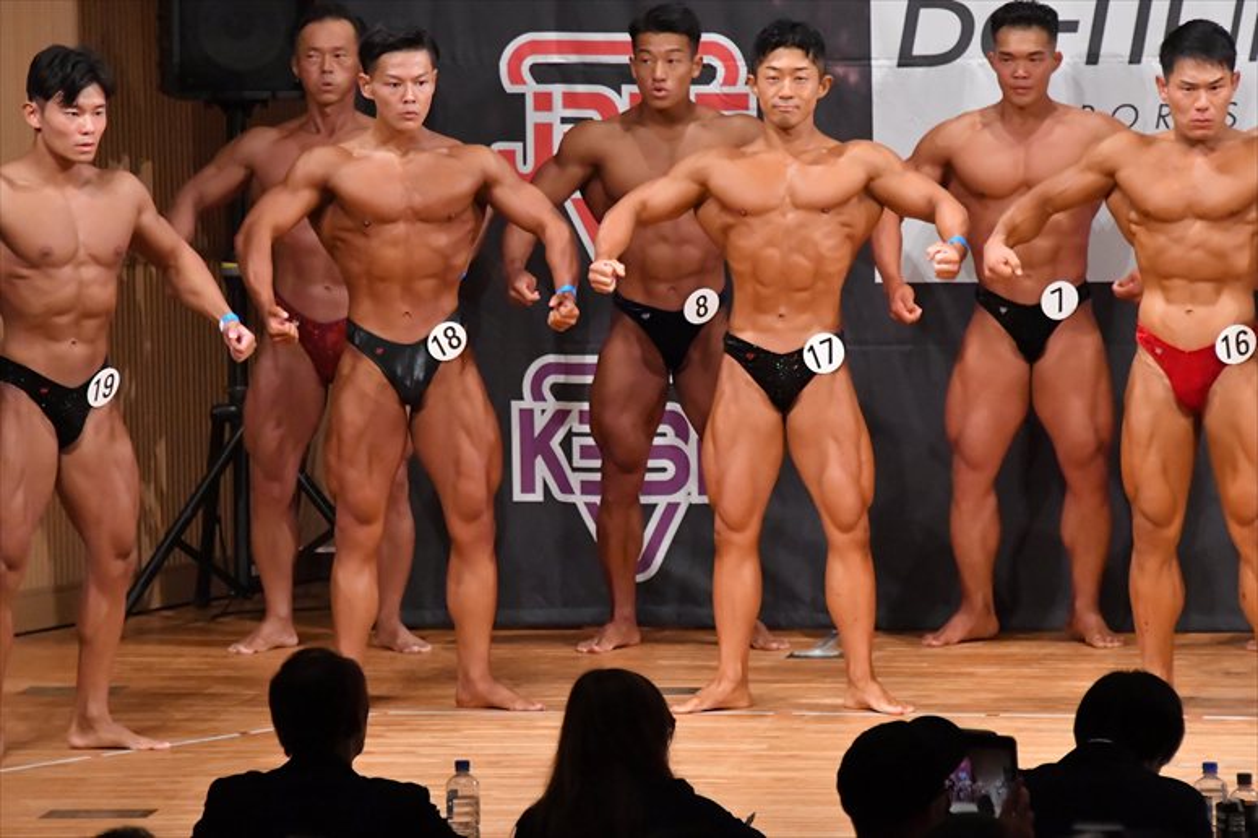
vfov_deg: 5.1
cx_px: 629
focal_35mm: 270
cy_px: 419
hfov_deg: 7.6
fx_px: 9431
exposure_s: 1/400
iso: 10000
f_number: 5.6
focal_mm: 180
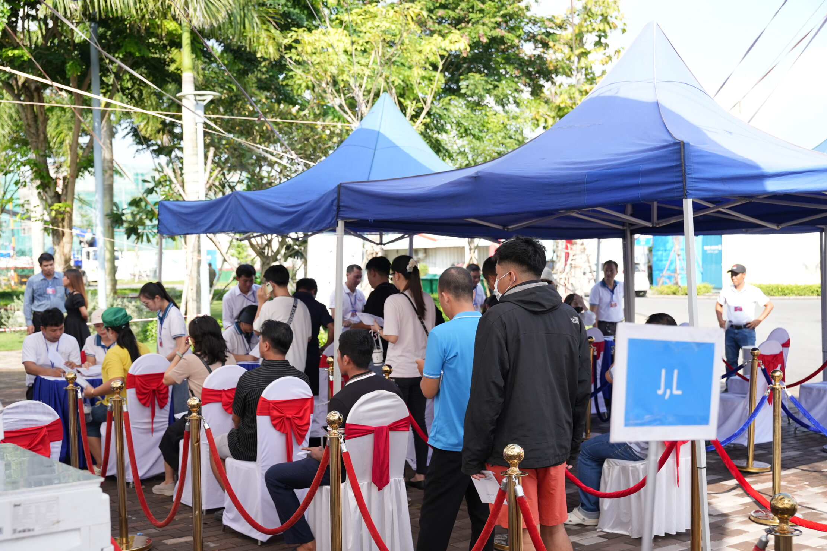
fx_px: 1052
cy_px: 312
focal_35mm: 46
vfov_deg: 29.3
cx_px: 369
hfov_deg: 42.9
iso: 200
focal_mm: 39.7
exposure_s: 1/500
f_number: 4
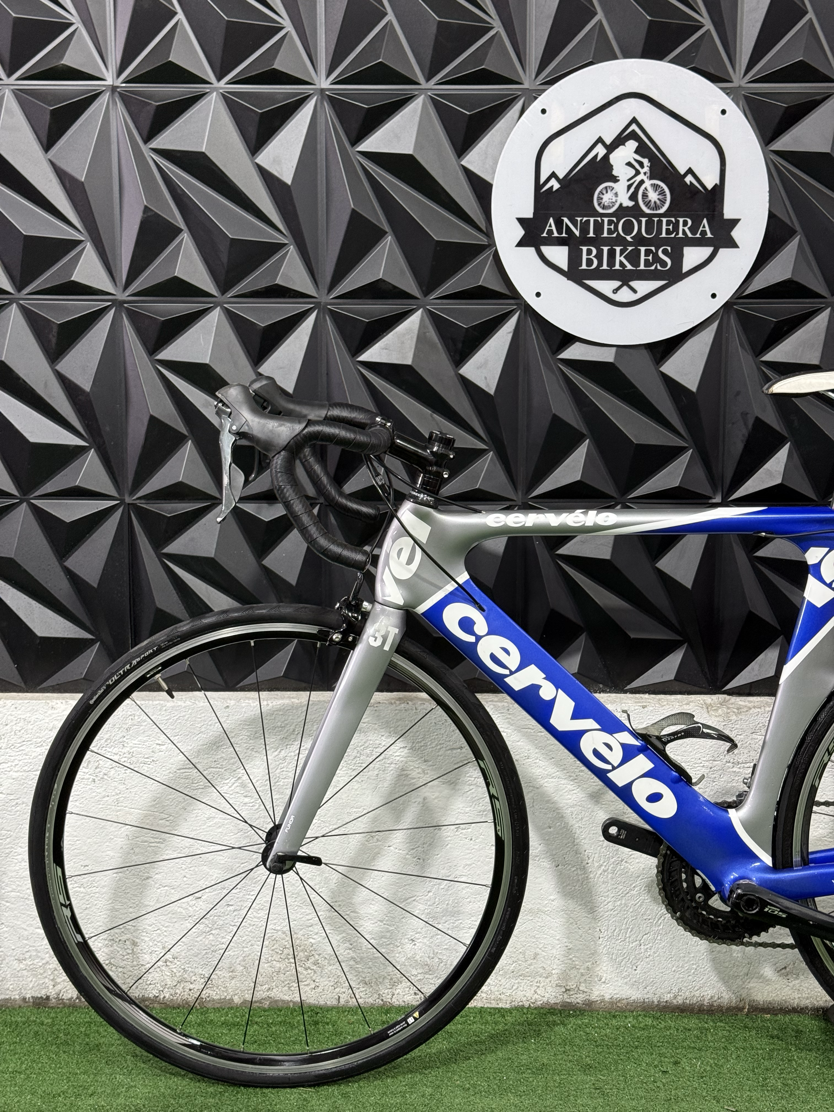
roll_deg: -0.5
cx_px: 417
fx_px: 1542
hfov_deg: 30.3
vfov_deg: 39.7
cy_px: 556
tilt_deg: -8.1
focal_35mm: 48
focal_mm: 6.76
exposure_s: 1/60
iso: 125
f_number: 1.78
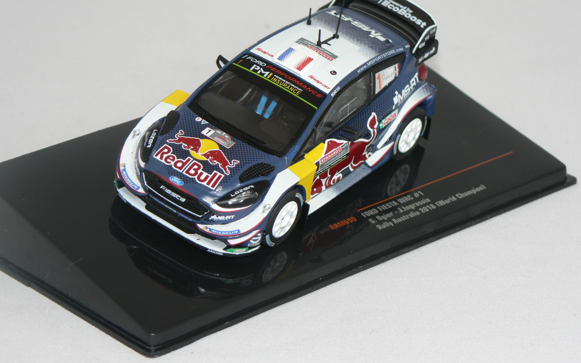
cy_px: 154
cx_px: 291
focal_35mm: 138
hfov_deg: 15.1
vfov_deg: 9.5
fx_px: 2185
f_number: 3.2
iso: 80
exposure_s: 1/60
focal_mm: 21.6
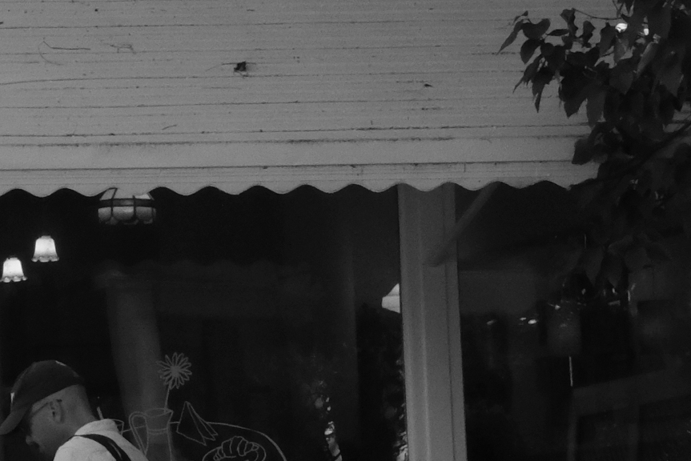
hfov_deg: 10.9
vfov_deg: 7.7
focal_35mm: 179
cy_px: 327
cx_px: -478
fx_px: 3437
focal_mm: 23
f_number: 16
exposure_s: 1/250
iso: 3200
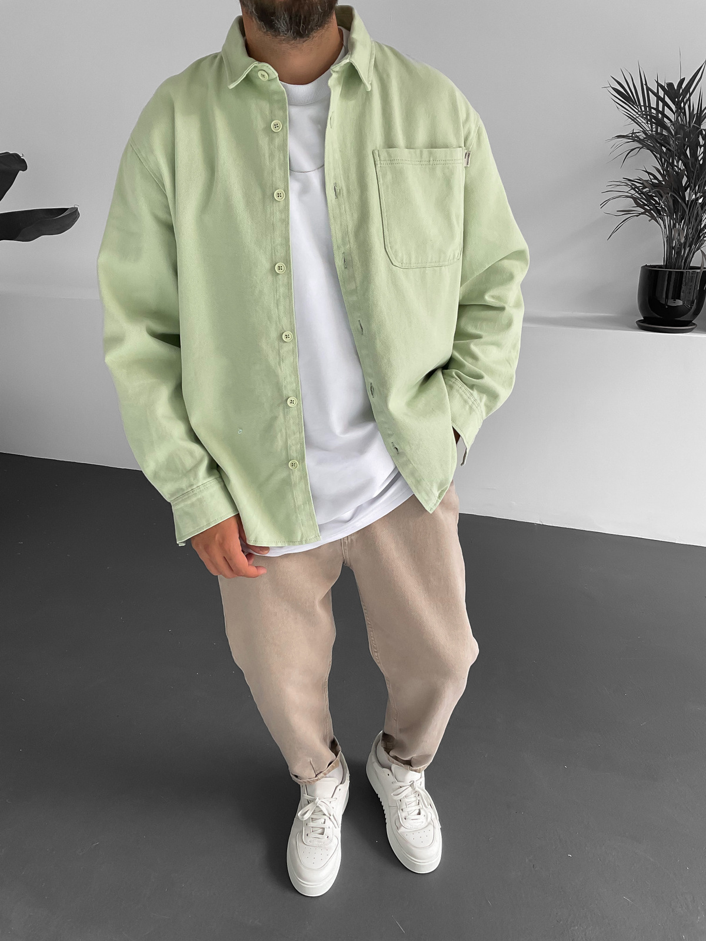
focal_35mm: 29
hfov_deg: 48.2
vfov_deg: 61.7
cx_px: 353
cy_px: 470
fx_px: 789
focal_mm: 3
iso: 40
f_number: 1.8
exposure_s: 1/120
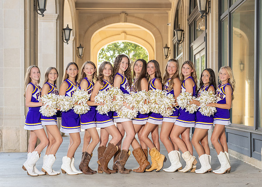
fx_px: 481
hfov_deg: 30.4
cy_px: 113
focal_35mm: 65
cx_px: 143
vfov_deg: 22.0
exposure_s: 1/400
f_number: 2.8
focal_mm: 50
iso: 100
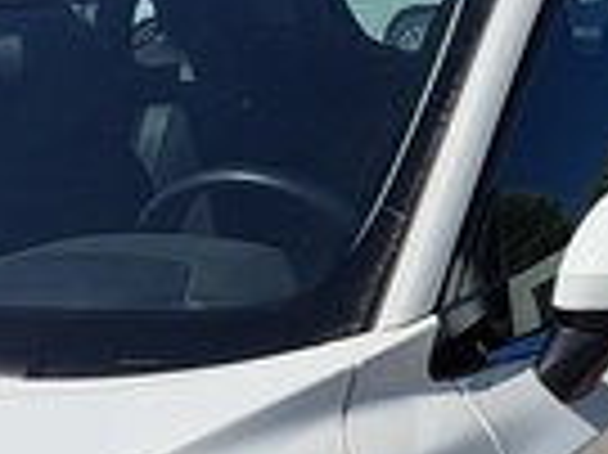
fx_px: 2492
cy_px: 679
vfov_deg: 10.1
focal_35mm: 142
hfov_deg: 12.7
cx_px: -477
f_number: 1.8
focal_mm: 5.23
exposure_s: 1/2451
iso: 50
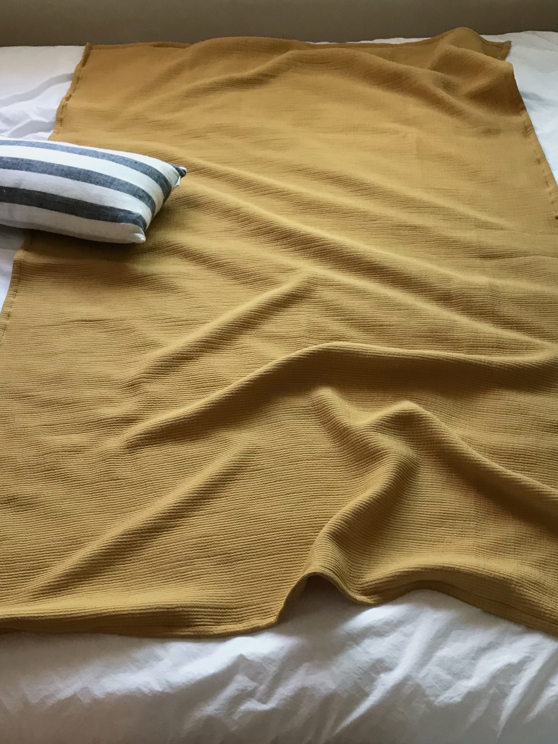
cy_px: 454
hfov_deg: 36.0
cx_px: 268
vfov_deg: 46.5
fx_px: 860
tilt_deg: -50.9
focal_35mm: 40
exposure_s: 1/17
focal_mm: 3.99
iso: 40
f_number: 1.8
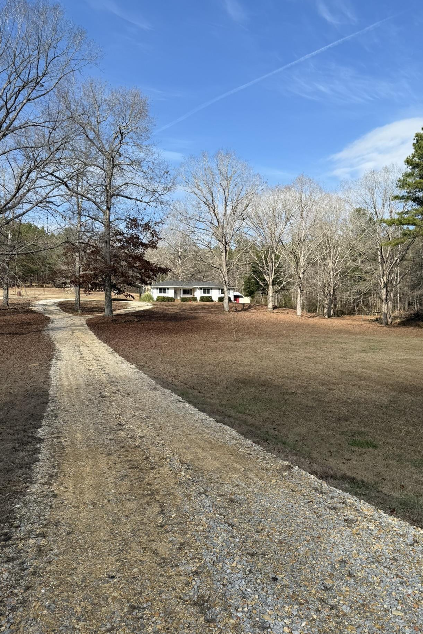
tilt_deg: -1.3
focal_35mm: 28
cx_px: 255
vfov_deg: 65.4
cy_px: 336
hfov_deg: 46.1
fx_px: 494
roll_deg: +0.1
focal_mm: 6.76
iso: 80
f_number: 1.78
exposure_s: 1/3584
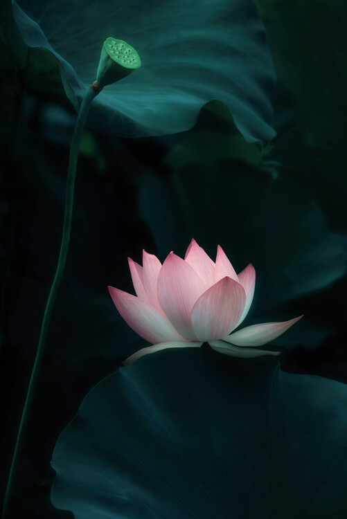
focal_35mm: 150
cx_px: 174
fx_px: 2166
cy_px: 260
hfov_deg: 9.2
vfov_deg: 13.7
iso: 100
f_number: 7.1
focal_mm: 150
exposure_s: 1/400
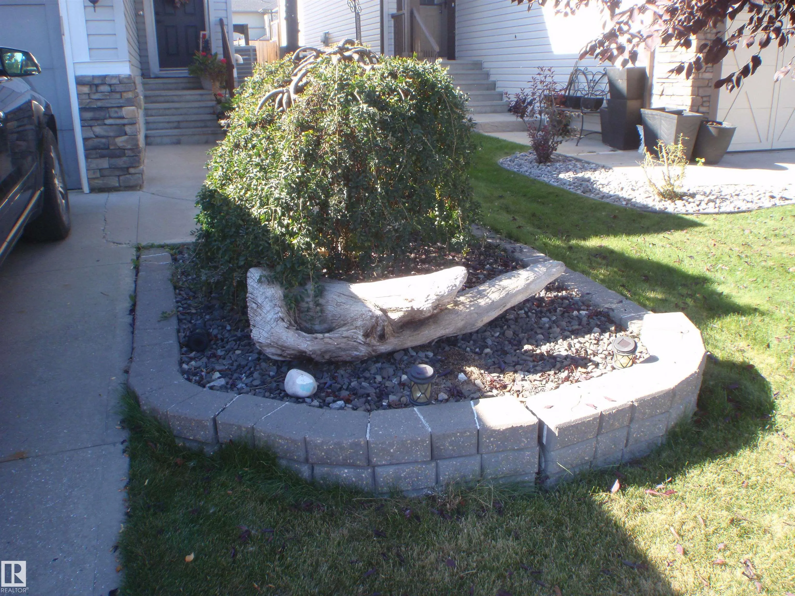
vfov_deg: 49.7
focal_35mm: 28
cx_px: 398
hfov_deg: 63.4
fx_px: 643
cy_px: 298
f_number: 3.5
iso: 64
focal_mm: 5
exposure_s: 1/100
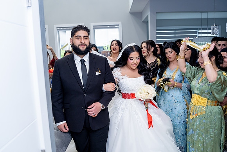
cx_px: 114
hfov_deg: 65.5
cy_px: 76
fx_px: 177
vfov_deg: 46.4
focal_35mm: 28
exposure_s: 1/160
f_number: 2.8
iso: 1000
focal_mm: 28
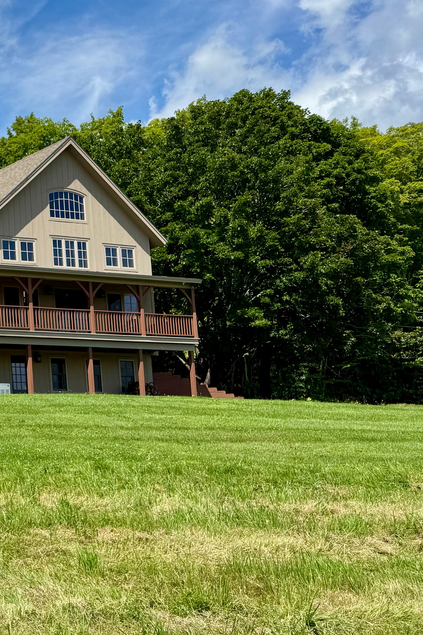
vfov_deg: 36.1
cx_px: -266
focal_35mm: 55
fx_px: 969
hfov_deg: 20.1
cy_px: 372
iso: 80
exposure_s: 1/4950
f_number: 1.78
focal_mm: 6.76
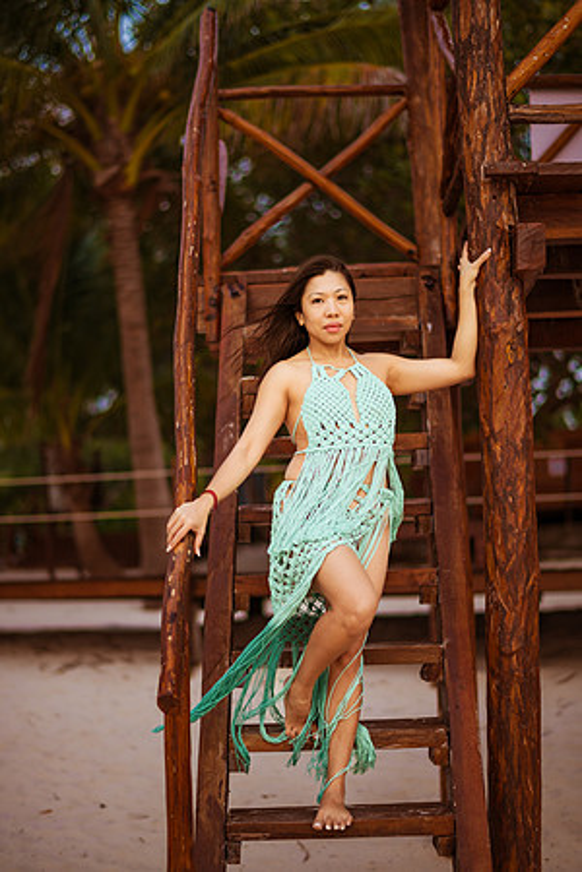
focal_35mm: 58
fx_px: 1406
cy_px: 436
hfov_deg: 23.4
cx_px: 291
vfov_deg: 34.5
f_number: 1.4
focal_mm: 58
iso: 200
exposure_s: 1/320
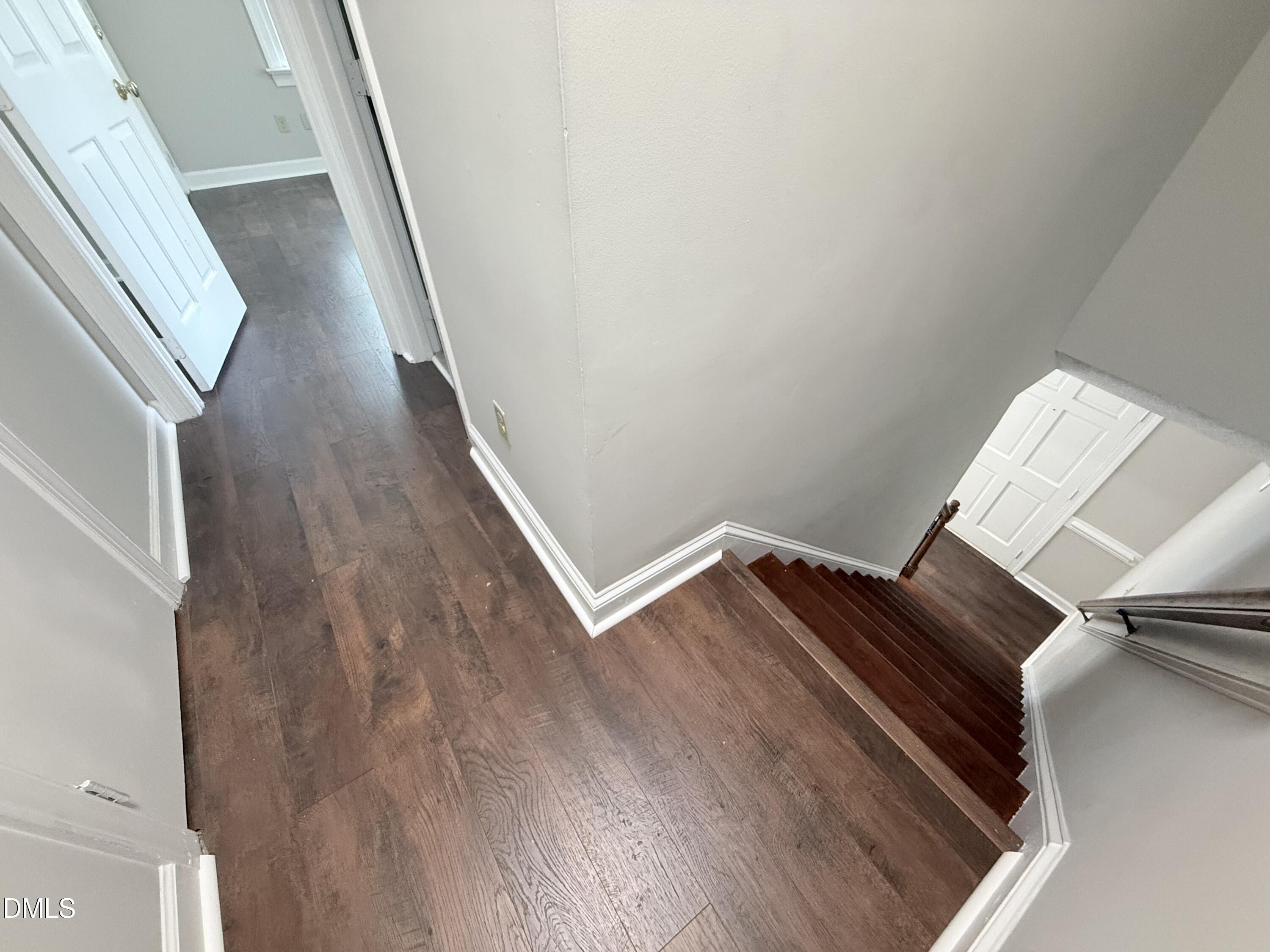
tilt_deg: -44.5
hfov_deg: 102.1
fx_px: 514
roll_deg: -0.9
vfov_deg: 85.7
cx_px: 635
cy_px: 476
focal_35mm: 14
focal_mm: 2.22
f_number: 2.2
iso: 500
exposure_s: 1/60
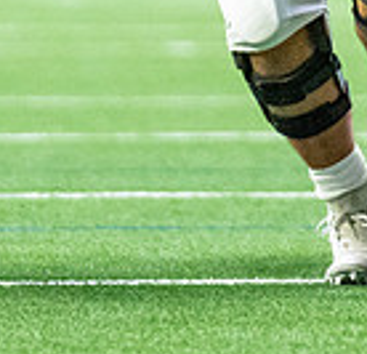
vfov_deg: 2.2
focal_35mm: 790
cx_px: 280
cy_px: -188
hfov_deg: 2.3
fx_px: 9306
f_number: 2.8
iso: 5000
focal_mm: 155
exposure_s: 1/1000
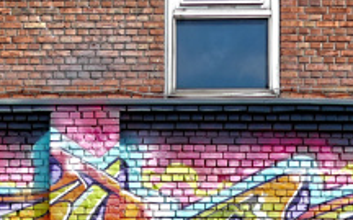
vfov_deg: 8.6
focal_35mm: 145
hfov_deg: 14.4
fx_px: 1395
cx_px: 92
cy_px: 439
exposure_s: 1/1600
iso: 125
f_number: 3
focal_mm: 10.8
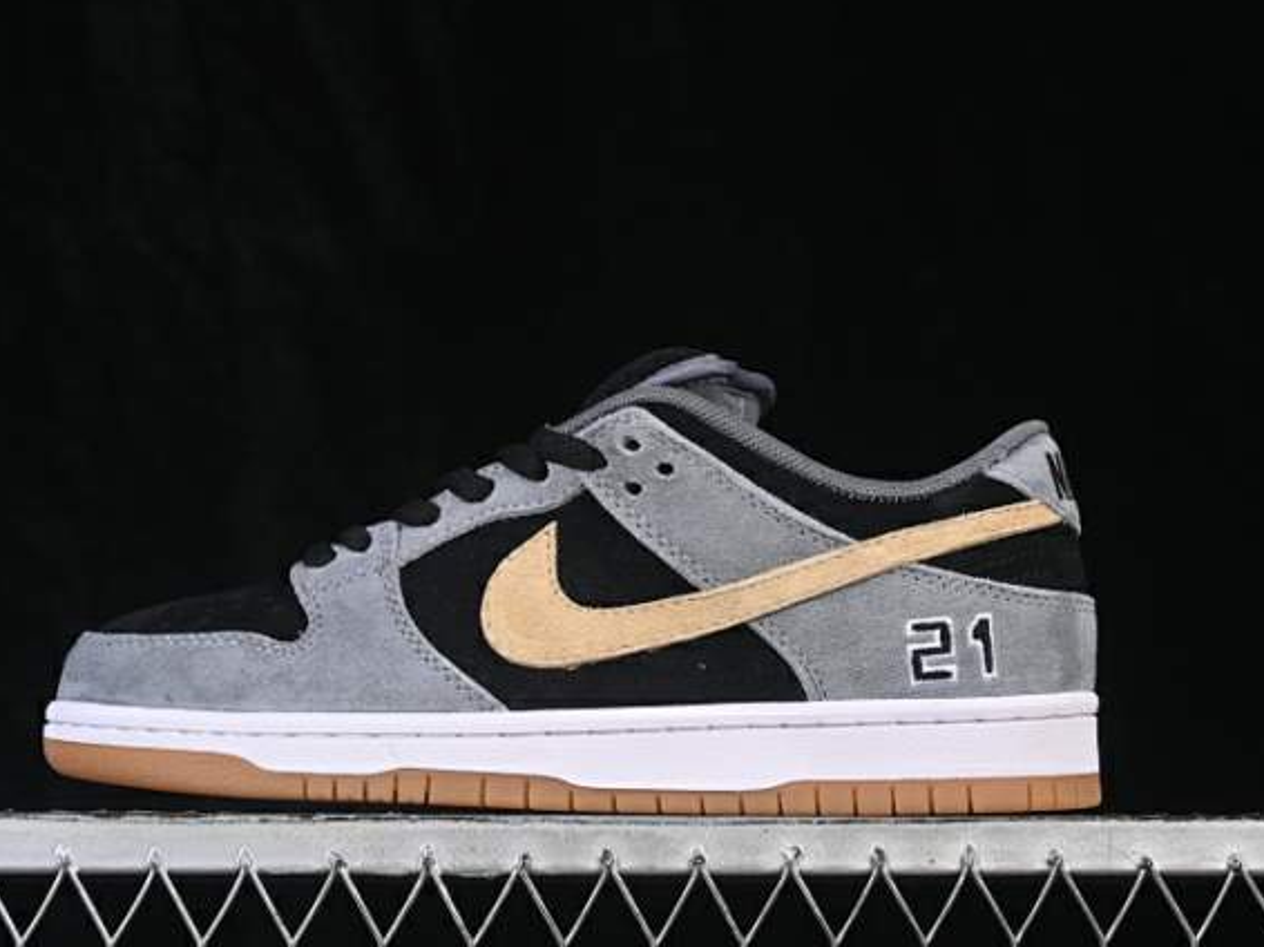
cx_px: 592
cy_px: 476
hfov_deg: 21.1
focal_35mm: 93
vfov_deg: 15.9
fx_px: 3394
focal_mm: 50
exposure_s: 1/60
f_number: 7.1
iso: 160
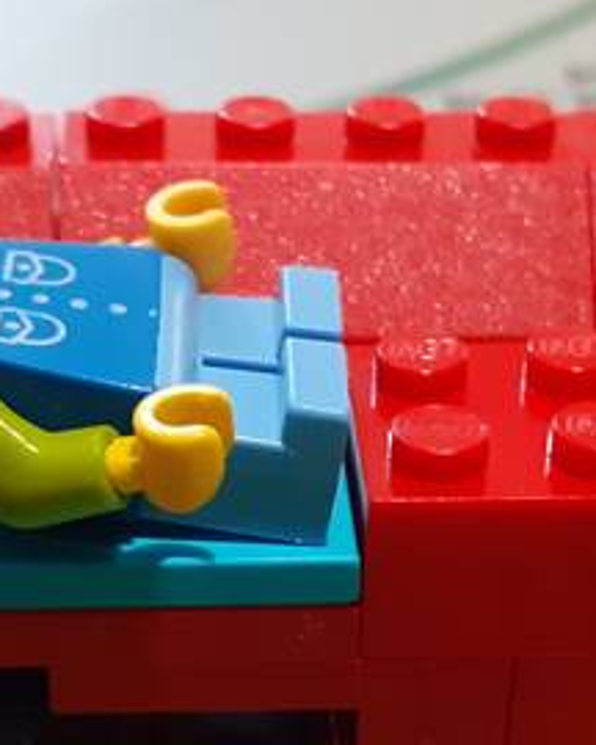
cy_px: 484
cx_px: 221
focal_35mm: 88
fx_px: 1940
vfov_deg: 21.7
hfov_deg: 17.4
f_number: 1.9
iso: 320
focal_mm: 3.6
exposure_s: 1/25
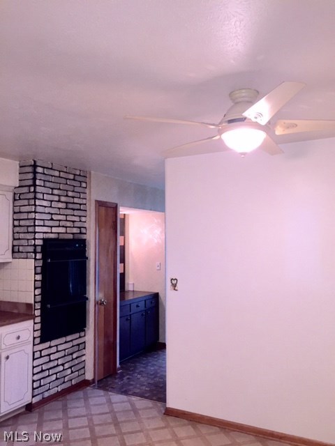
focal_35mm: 29
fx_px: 374
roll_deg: +0.6
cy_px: 223
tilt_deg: +4.5
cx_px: 168
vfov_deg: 61.7
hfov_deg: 48.2
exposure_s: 1/30
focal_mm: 4.15
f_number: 2.2
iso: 125
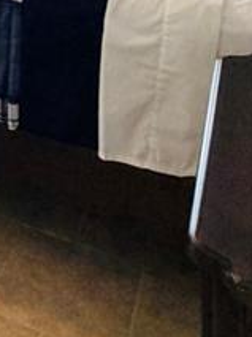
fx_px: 769
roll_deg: +2.8
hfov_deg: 15.2
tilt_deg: -3.1
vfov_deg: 19.3
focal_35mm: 79
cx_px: -246
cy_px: -253
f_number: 2.2
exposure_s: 1/60
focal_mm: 2.22
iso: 160
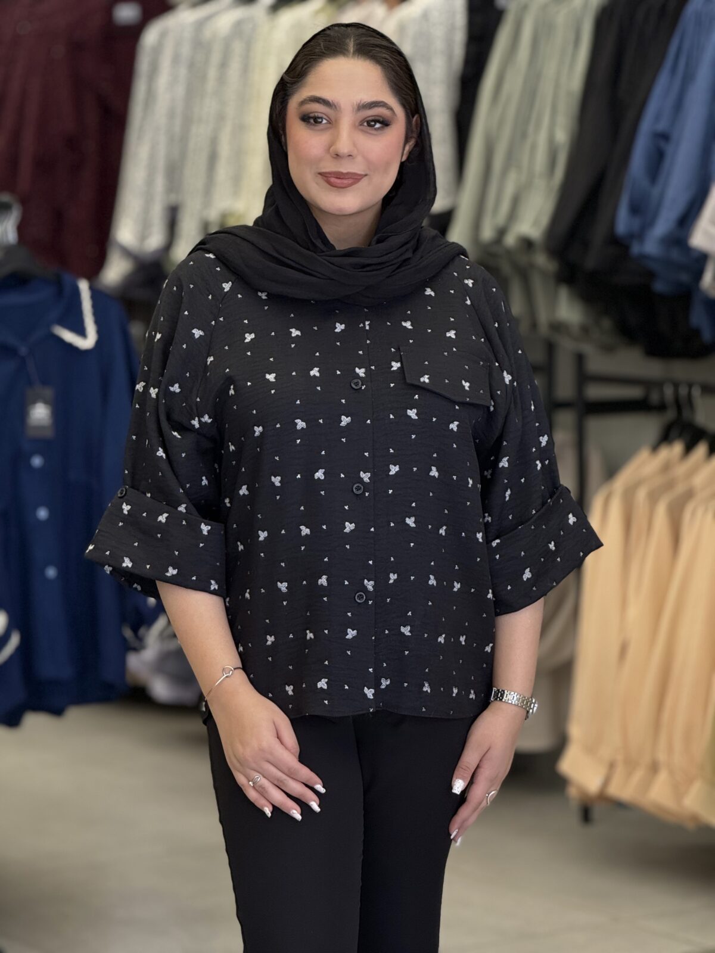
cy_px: 476
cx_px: 358
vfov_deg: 16.4
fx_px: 3305
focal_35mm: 120
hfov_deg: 12.3
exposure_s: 1/100
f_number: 2.8
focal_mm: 15.66
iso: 160
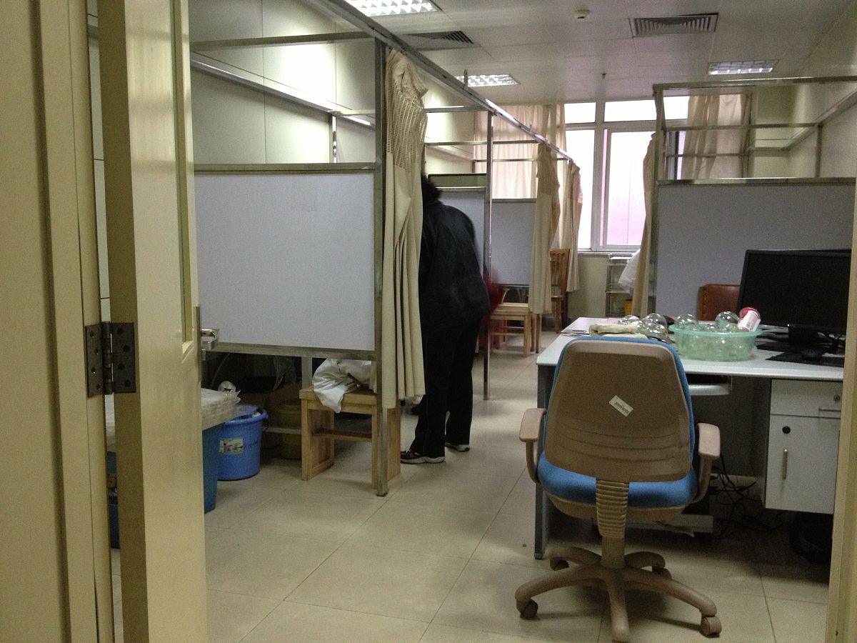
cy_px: 322
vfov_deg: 40.7
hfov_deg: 52.6
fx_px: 867
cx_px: 428
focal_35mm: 35
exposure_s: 1/20
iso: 250
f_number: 2.4
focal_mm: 4.28
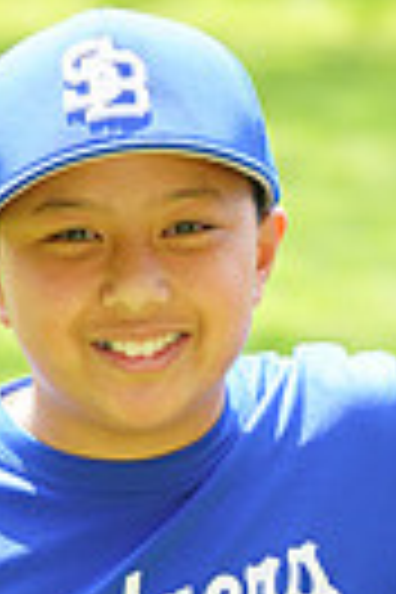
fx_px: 10576
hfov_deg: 2.1
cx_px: 346
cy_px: 954
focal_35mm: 641
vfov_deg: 3.2
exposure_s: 1/200
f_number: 6.3
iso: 200
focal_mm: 146
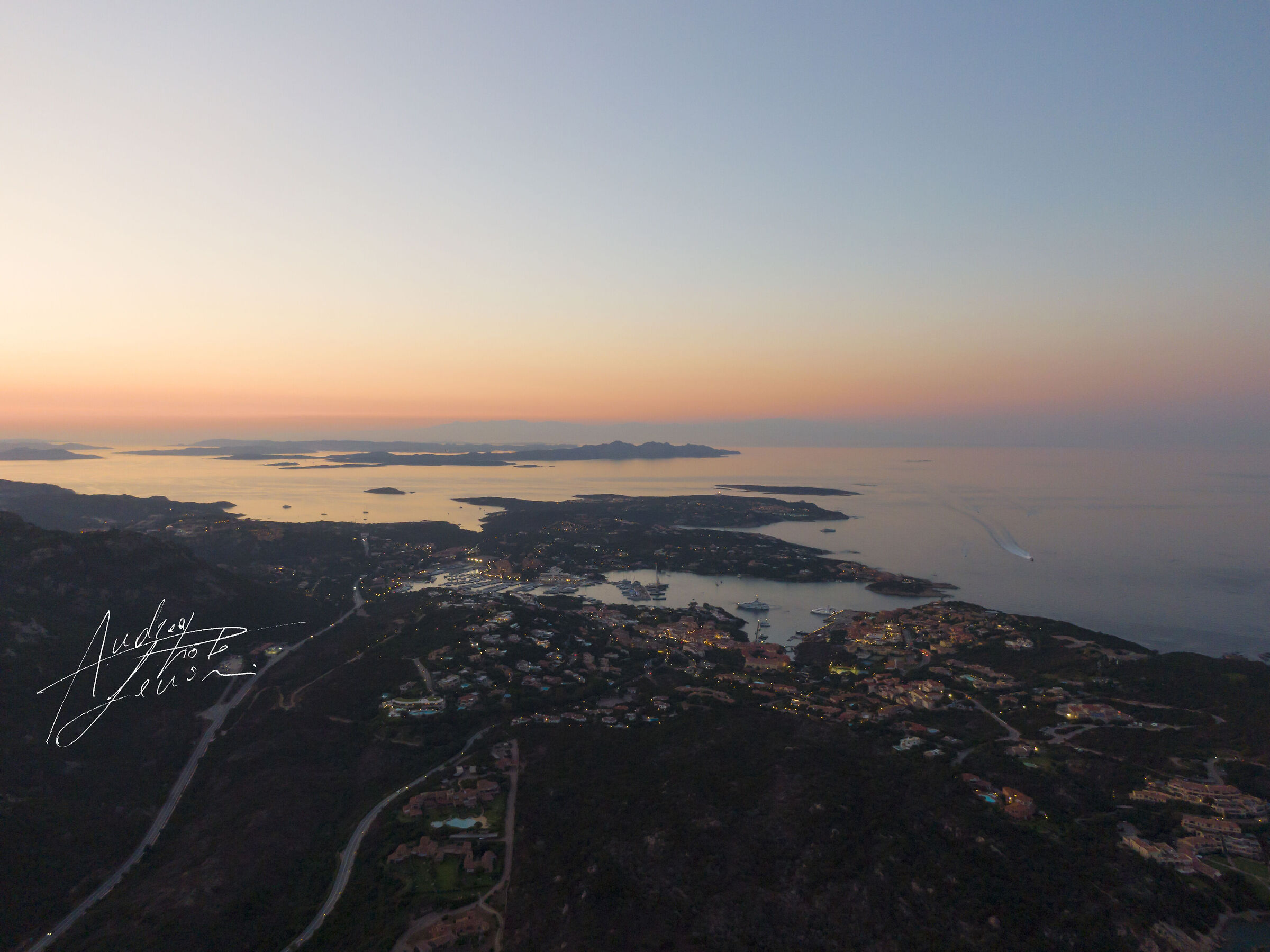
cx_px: 635
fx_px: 880
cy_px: 476
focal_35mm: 24
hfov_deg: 71.6
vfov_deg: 56.8
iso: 200
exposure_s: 1/30
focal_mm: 4.39
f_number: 2.8
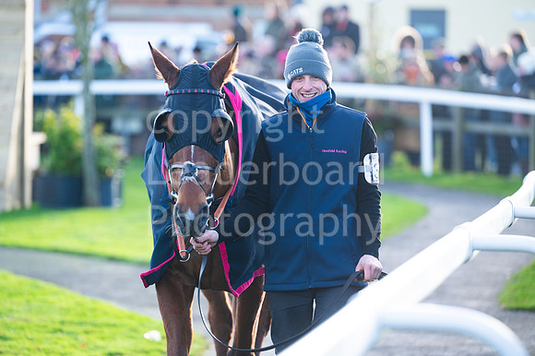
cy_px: 178
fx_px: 2970
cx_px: 268
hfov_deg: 10.3
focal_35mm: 200
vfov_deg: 6.9
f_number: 3.5
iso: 320
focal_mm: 200
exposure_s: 1/320
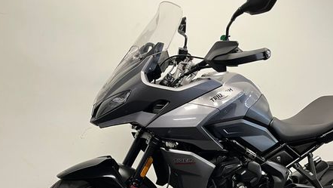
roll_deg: -1.4
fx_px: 362
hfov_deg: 49.1
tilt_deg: -2.5
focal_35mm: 41
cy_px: 151
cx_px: 196
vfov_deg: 28.4
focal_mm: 5.1
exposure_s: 1/50
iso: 200
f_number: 1.6
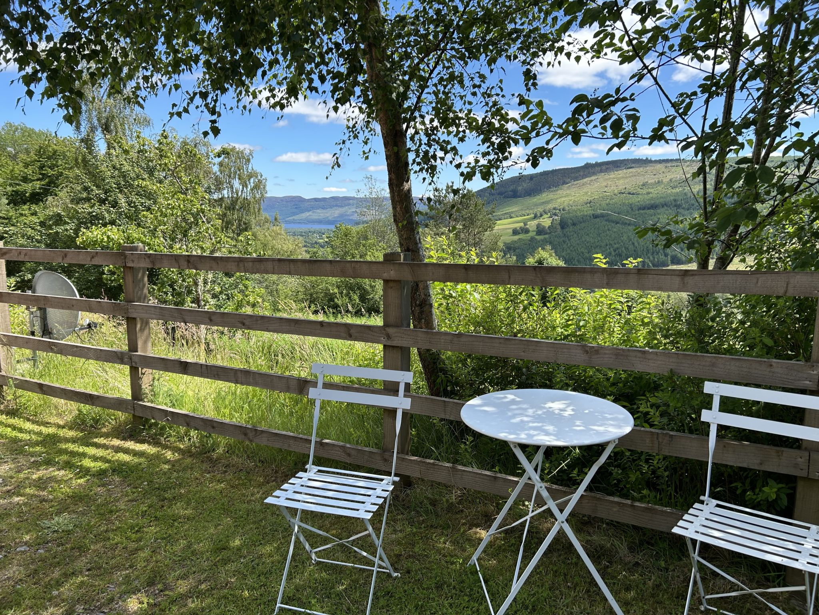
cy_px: 308
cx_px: 410
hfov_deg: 67.3
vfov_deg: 53.1
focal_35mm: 26
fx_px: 615
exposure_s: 1/1468
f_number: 1.5
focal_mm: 5.7
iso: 50
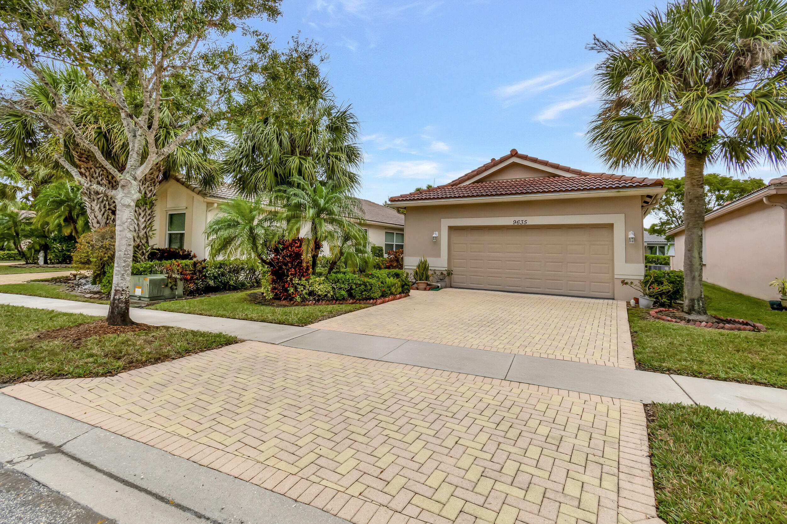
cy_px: 262
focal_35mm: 15
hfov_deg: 100.4
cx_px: 394
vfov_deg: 77.3
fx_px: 328
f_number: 8
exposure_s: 1/1250
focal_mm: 10
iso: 500
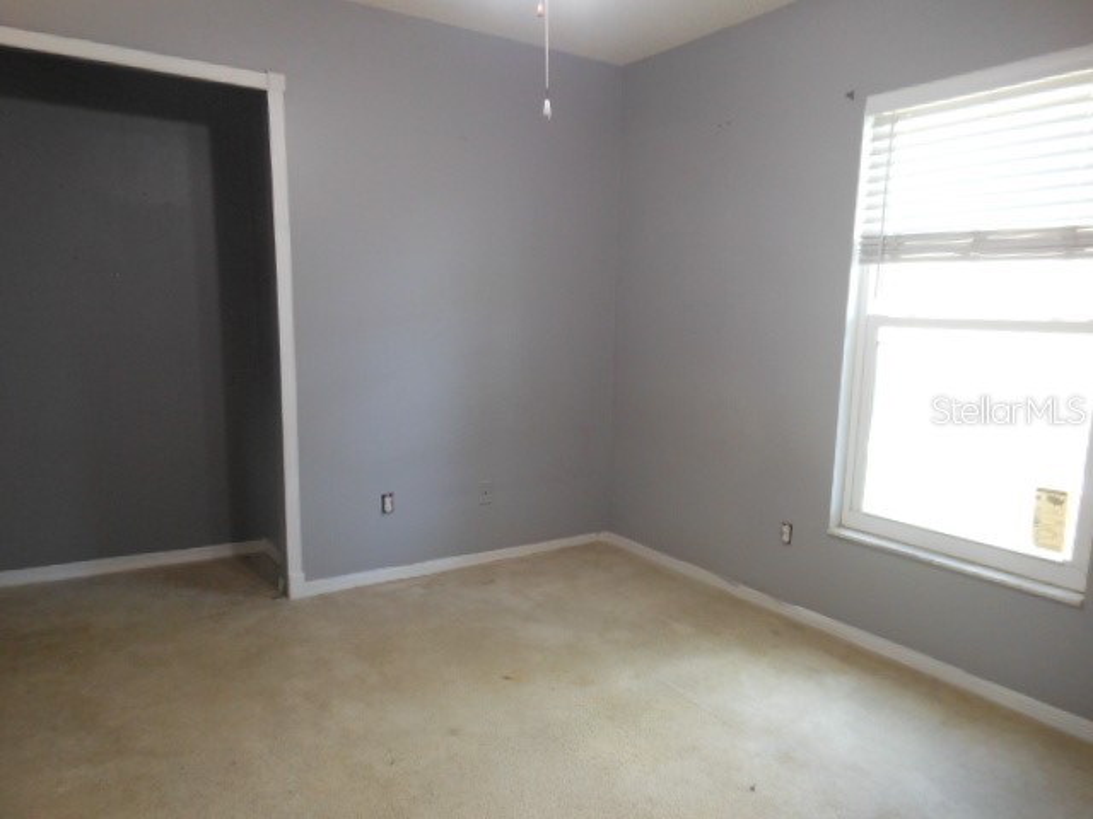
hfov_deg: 69.4
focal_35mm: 25
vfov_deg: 54.9
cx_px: 546
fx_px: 789
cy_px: 410
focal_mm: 4.5
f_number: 3.2
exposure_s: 1/30
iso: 250
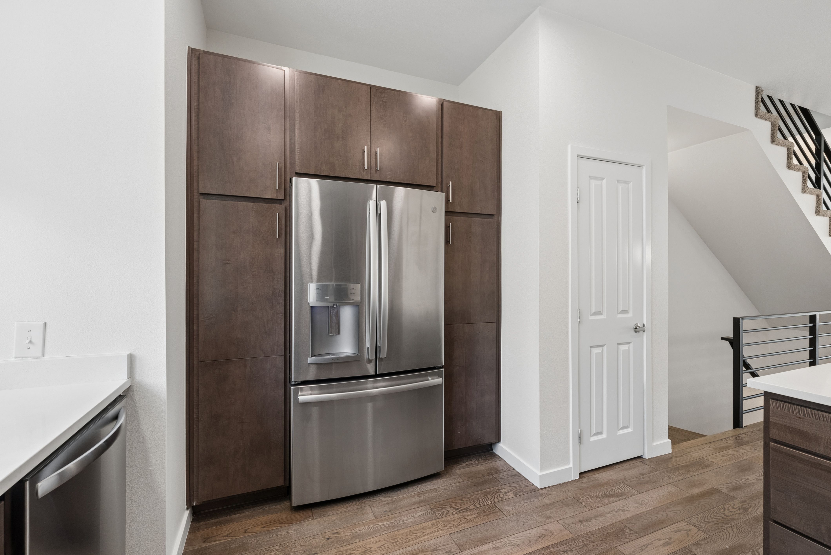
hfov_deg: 96.7
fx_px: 370
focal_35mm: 16
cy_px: 278
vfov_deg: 73.8
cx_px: 416
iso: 640
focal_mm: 16
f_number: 9
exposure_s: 1/25
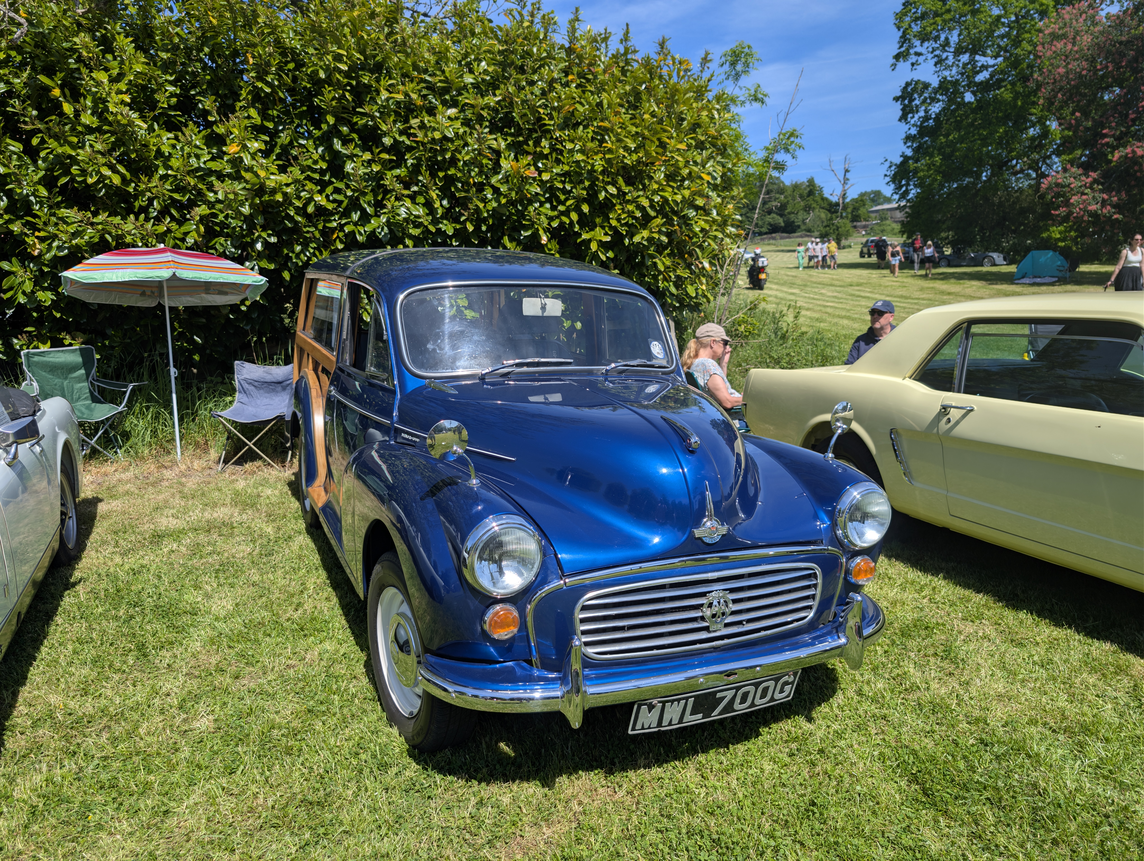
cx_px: 572
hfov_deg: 71.5
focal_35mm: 24
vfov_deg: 56.9
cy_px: 430
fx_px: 794
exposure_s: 1/1406
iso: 20
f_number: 1.68
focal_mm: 6.9
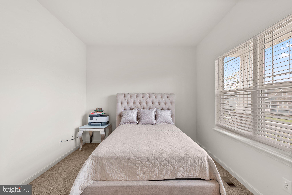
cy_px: 98
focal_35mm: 16
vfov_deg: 73.8
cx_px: 146
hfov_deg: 96.7
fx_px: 130
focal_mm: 16
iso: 125
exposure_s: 1/8
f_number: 8
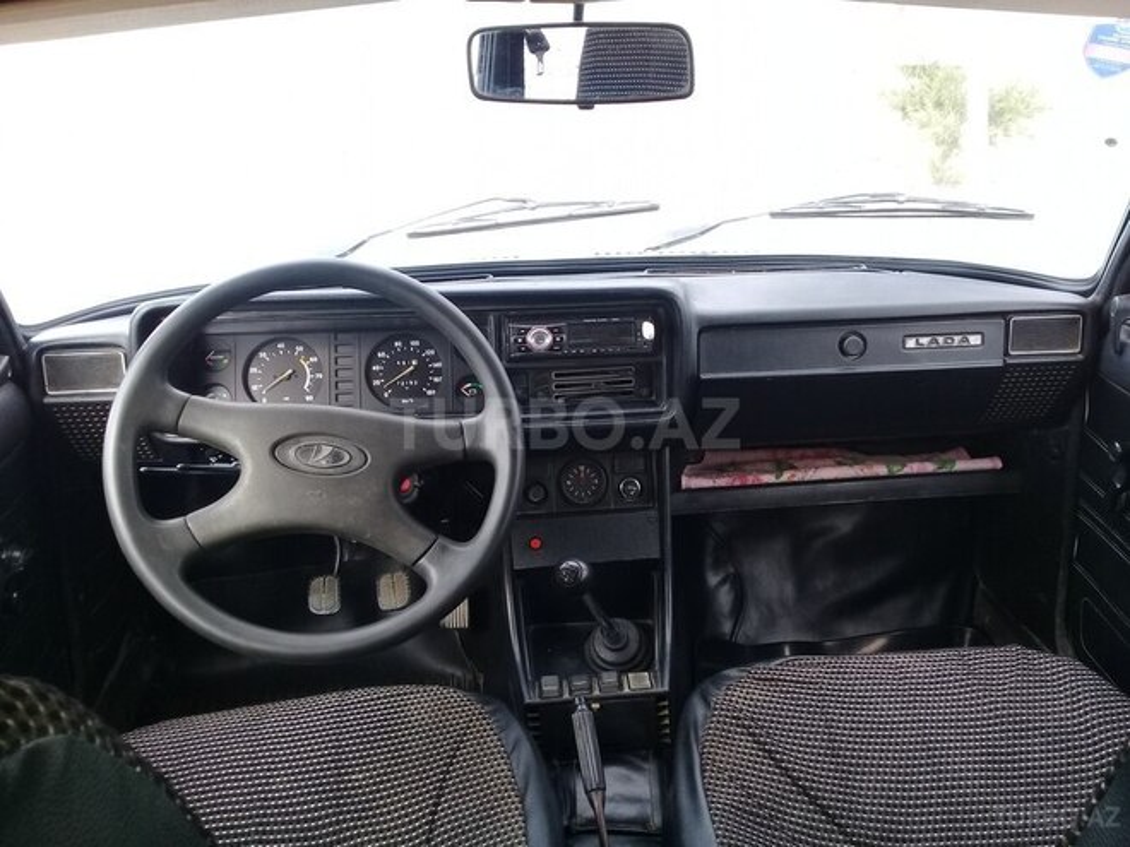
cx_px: 565
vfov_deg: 45.4
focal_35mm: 31
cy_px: 424
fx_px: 1012
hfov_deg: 58.4
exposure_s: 1/106
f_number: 2.2
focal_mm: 3.3
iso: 50
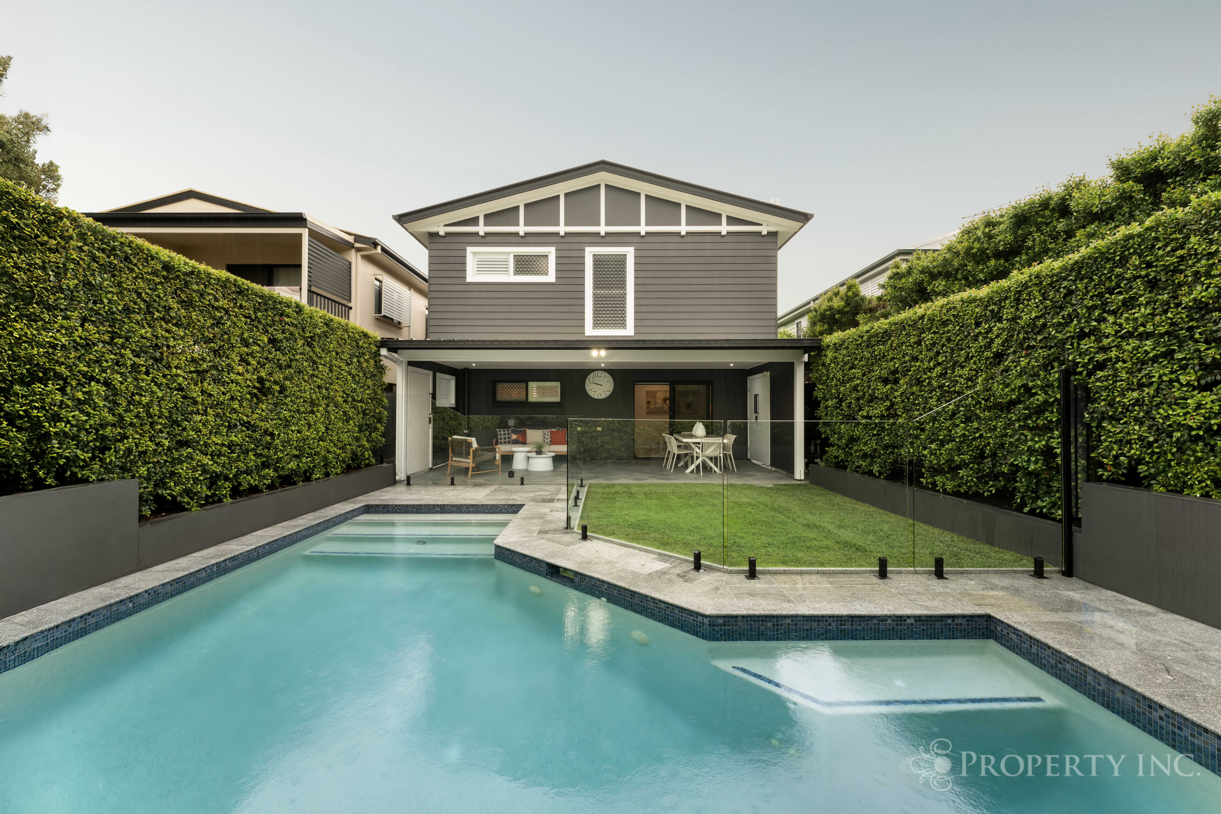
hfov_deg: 104.3
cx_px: 610
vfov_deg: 81.2
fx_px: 475
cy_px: 407
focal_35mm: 14
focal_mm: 14
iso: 320
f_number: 10
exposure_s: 1/6
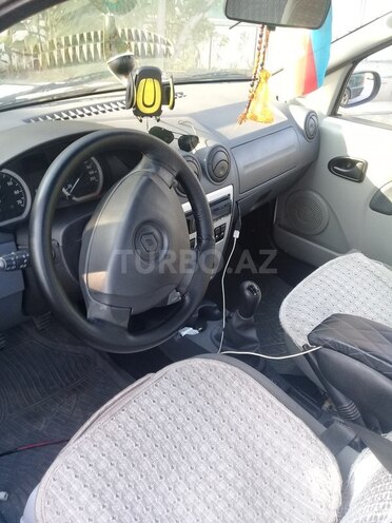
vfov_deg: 58.4
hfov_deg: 45.4
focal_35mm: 31
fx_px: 468
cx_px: 196
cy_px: 262
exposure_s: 1/50
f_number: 2.2
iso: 64
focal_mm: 3.3
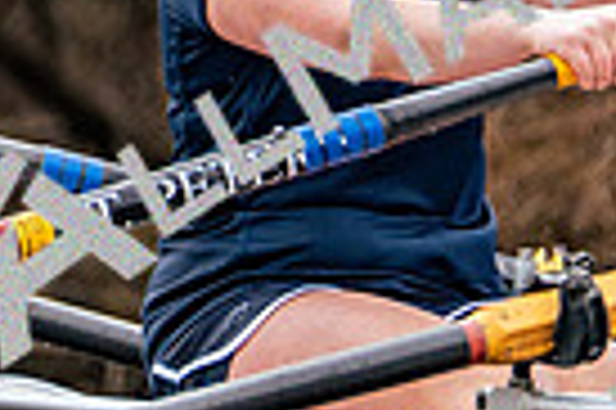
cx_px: -409
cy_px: -61
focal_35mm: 2548
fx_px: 43547
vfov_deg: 0.5
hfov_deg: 0.8
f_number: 6.3
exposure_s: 1/2000
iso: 2000
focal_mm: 600
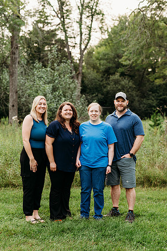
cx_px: 80
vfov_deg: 32.9
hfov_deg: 22.2
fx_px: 426
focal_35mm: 61
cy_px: 126
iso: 400
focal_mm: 58
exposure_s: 1/250
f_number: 2.8
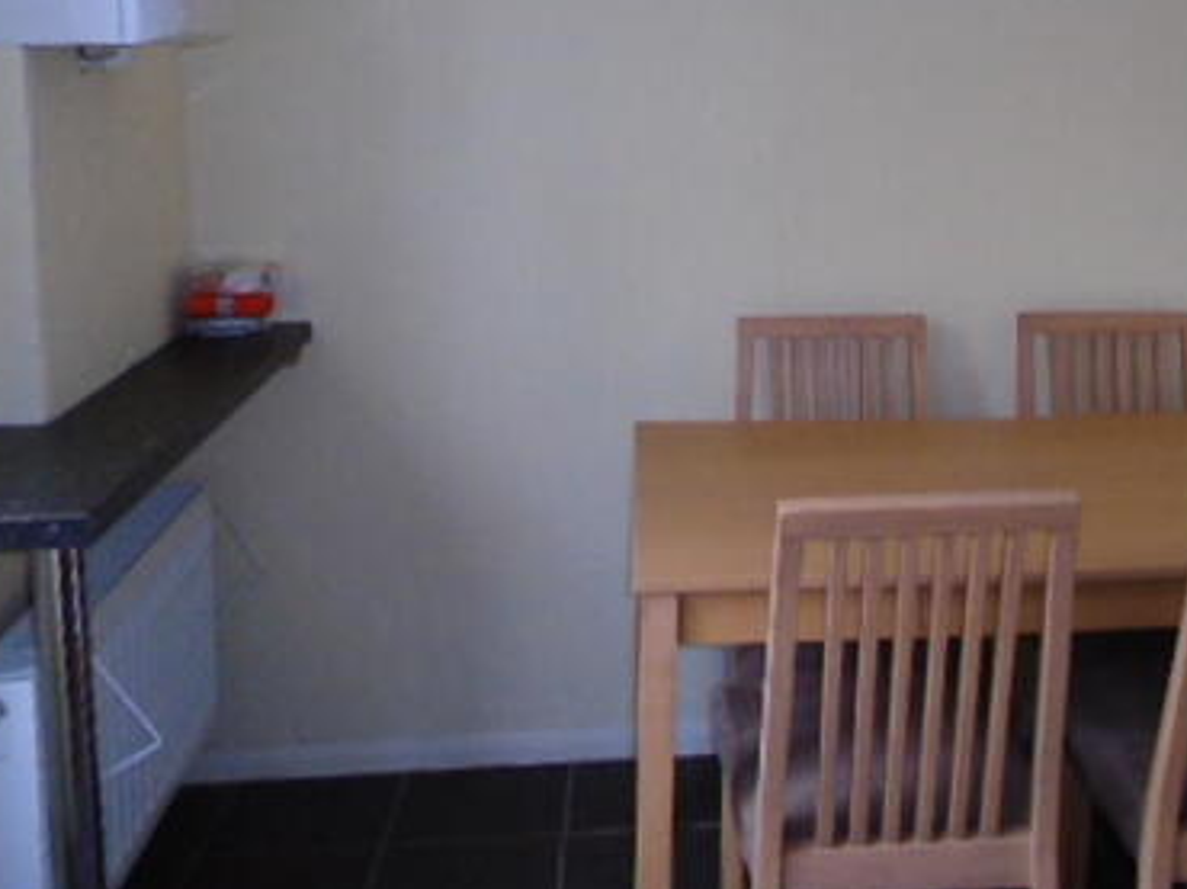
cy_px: 223
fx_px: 1405
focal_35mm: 41
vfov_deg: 34.4
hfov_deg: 44.8
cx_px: 836
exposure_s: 1/30
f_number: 3.2
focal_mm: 4.6
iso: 400
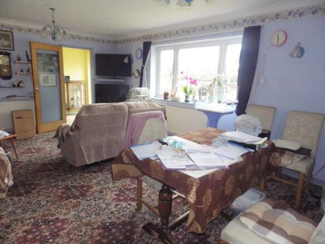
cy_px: 122
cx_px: 162
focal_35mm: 22
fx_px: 207
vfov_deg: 61.1
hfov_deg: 76.4
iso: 320
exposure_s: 1/45
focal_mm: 4
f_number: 3.1
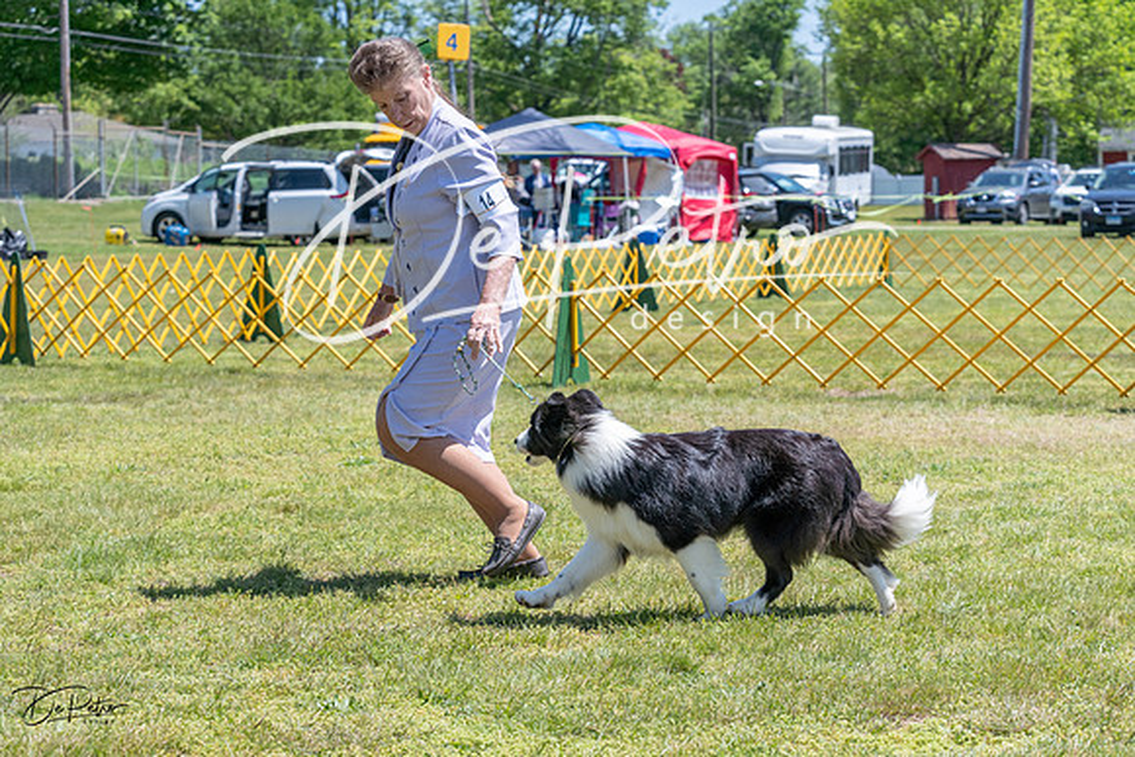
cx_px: 568
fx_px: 2493
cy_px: 378
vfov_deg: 17.3
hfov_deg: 25.6
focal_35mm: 79
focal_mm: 75
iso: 640
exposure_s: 1/2500
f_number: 6.3
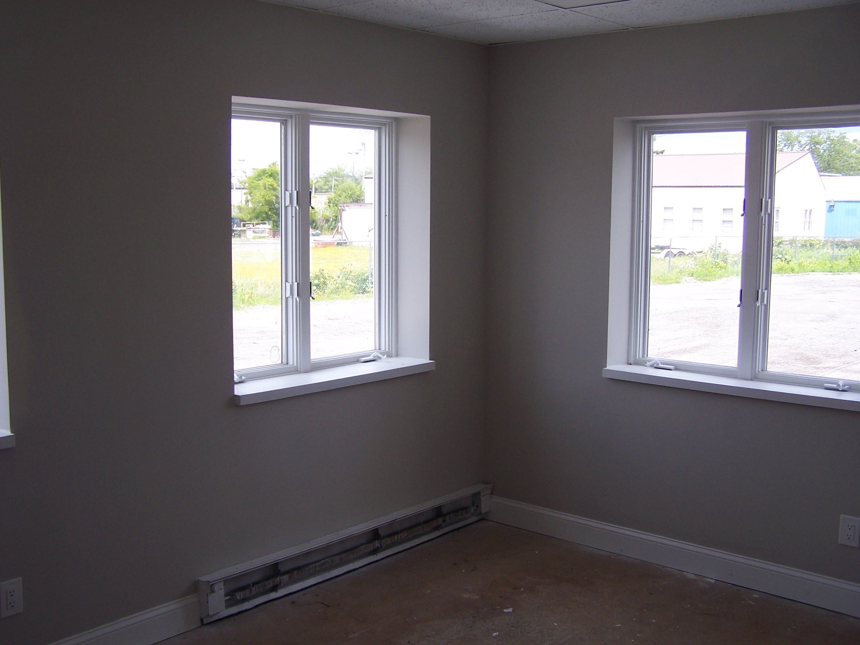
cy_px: 322
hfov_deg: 49.0
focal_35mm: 38
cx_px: 430
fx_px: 944
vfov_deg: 37.7
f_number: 2.8
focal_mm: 6.3
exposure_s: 1/350
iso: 80
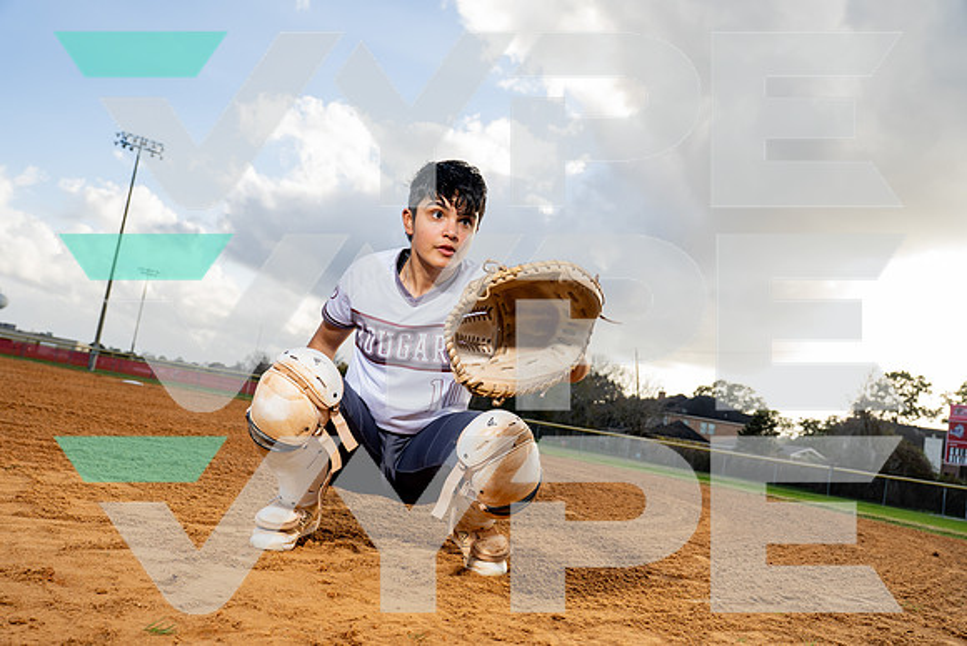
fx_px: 806
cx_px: 484
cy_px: 323
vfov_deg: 43.6
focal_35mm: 30
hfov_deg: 61.9
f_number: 5
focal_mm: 30
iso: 100
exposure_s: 1/250
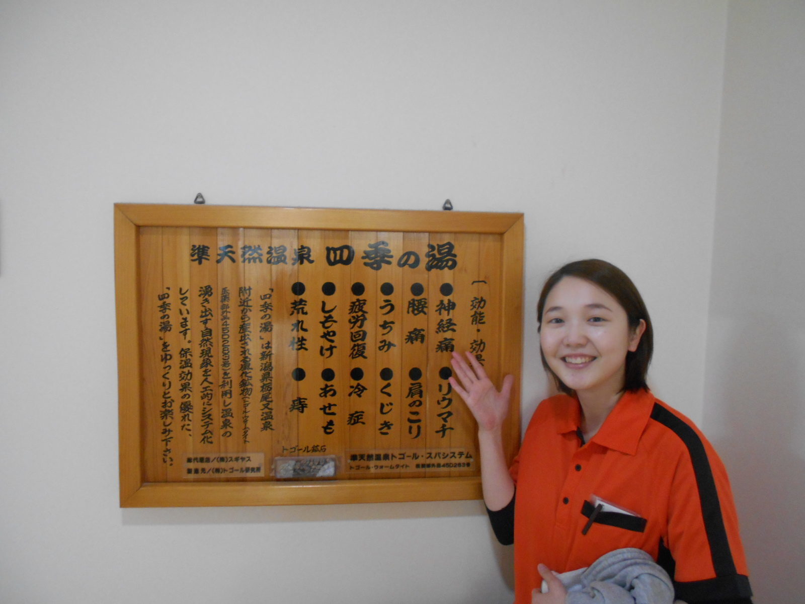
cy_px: 302
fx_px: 605
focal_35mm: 26
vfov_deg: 53.1
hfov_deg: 67.3
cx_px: 402
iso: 400
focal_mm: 4.6
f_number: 3.2
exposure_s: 1/30
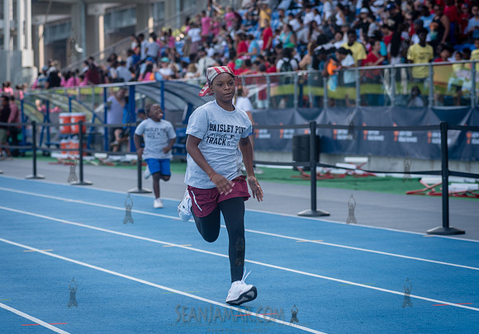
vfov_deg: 10.2
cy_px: 178
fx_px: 1879
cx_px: 238
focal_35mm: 139
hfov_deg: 14.5
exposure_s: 1/400
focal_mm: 112
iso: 160
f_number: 4
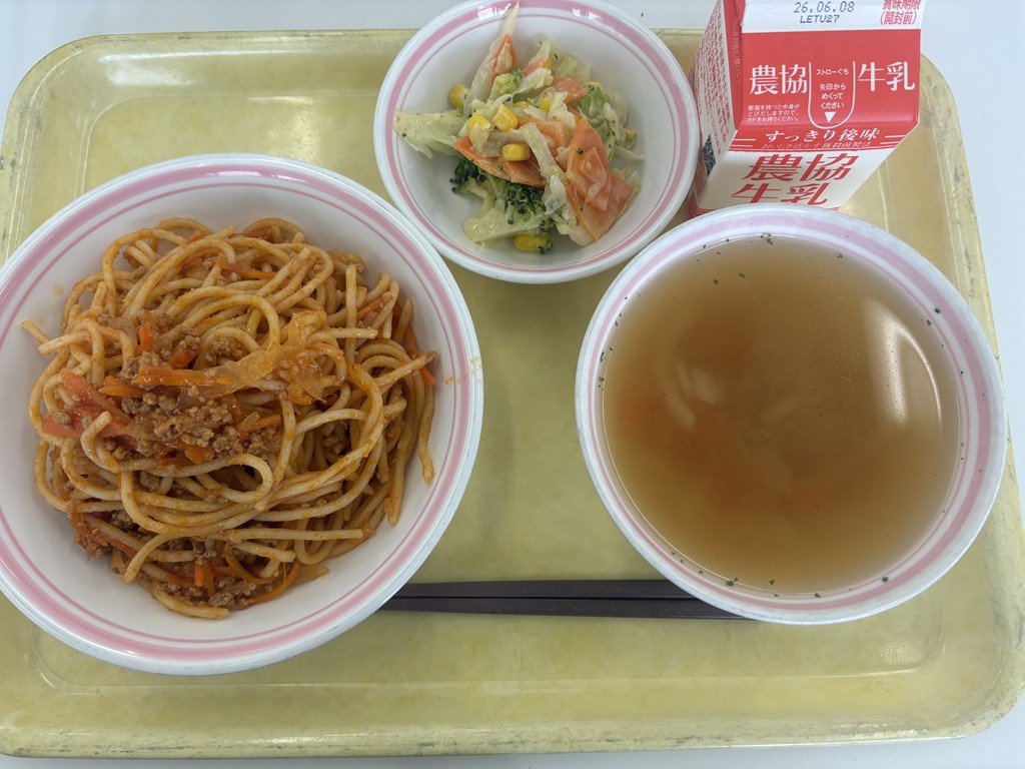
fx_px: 770
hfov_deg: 67.3
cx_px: 512
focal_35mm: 26
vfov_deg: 53.1
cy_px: 384
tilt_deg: -77.7
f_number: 1.6
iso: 40
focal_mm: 5.96
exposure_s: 1/120
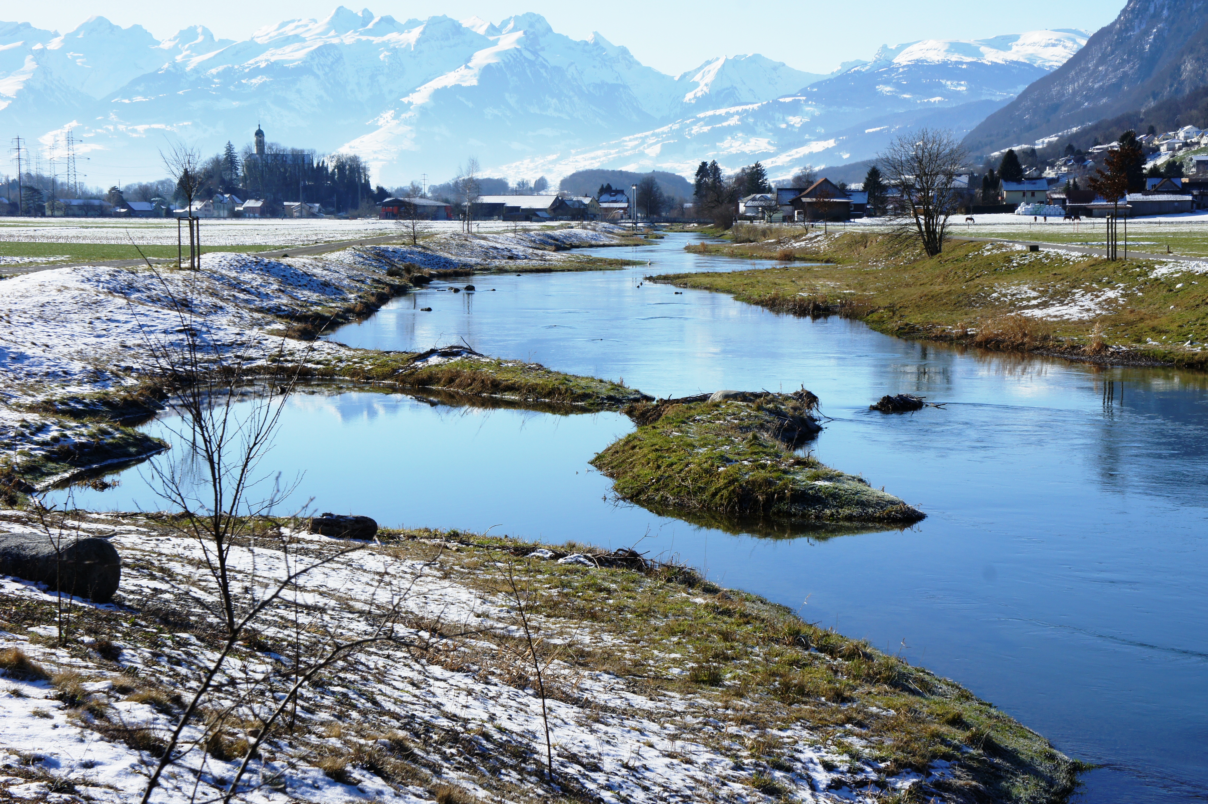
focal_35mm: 69
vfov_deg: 19.7
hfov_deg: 29.3
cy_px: 402
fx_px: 2314
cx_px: 604
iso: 200
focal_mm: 46
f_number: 13
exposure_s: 1/200
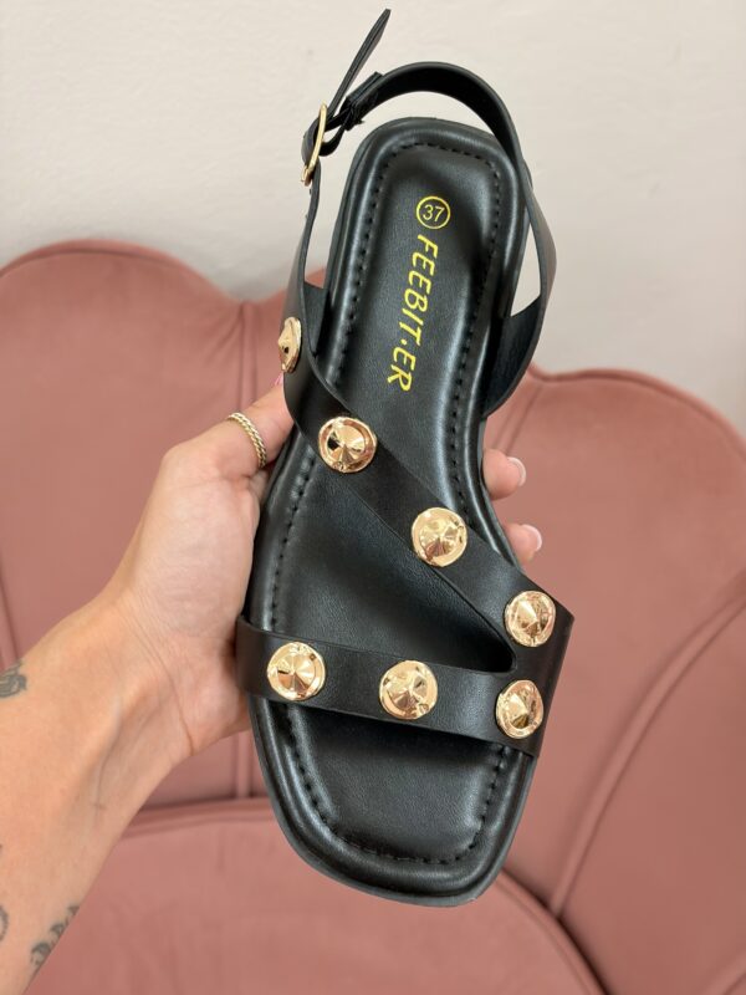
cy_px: 498
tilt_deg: -51.0
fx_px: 1494
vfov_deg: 36.8
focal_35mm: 52
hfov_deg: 28.0
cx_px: 373
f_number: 1.6
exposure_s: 1/50
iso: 50
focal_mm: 5.96
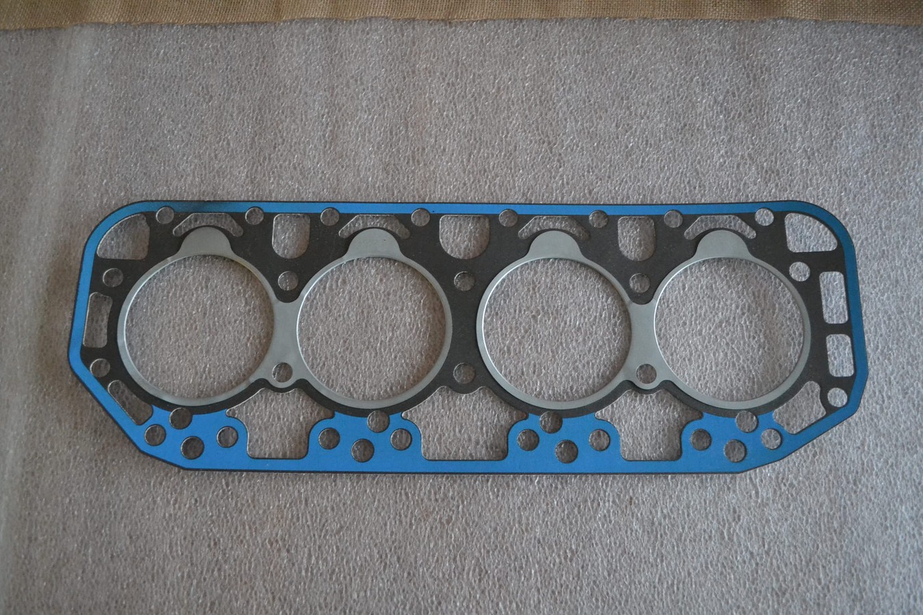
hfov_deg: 67.4
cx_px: 462
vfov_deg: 47.9
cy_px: 308
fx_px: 692
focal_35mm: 27
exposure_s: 1/40
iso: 3200
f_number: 3.5
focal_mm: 18
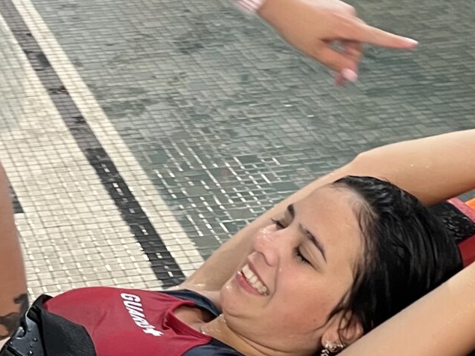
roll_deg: -0.2
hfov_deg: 18.5
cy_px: 313
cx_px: 69
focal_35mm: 105
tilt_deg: -28.1
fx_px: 1440
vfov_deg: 14.0
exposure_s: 1/100
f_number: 1.5
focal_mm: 5.7
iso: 125
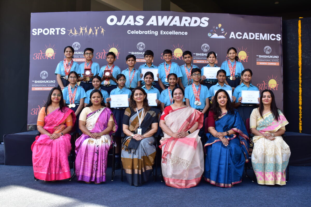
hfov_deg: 51.3
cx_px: 156
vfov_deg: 35.5
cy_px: 104
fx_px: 324
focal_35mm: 38
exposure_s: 1/80
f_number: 5.6
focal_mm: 25
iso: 180
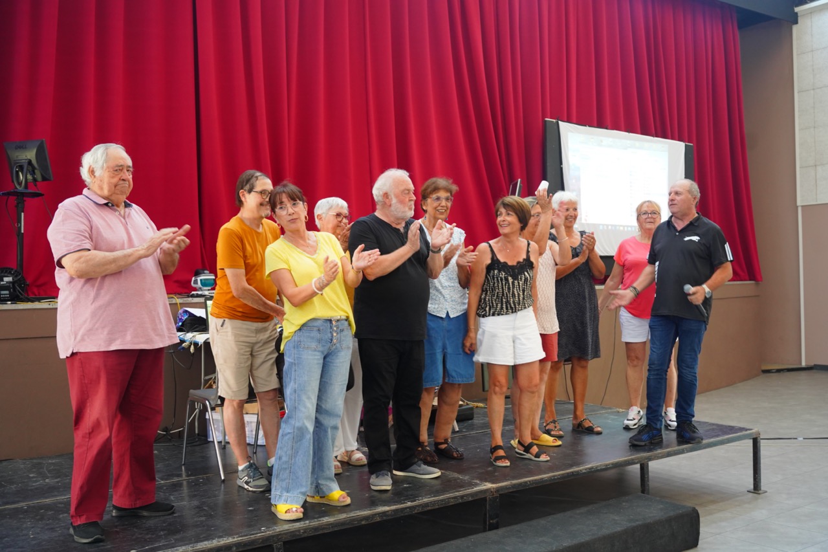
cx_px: 414
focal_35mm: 36
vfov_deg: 37.2
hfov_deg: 53.7
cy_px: 276
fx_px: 819
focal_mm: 35.6
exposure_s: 1/80
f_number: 4
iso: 2000
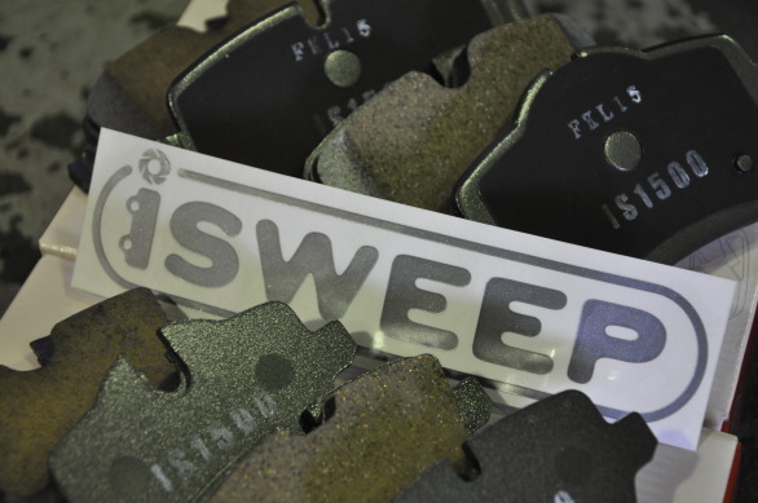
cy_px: 252
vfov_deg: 15.7
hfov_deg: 23.4
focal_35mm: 87
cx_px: 379
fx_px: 1829
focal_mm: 58
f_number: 5
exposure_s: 1/50
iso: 800
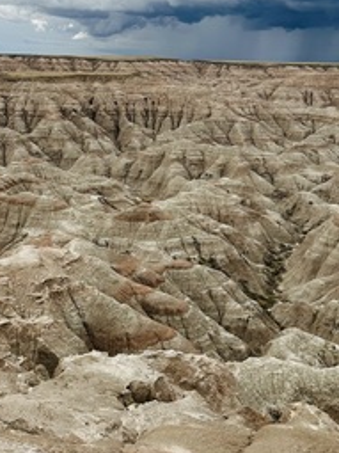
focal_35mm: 49
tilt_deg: -4.5
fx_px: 640
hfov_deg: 29.5
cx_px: 121
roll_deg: -3.5
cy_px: 108
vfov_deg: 37.9
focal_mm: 6.86
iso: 80
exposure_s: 1/8929
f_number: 1.78
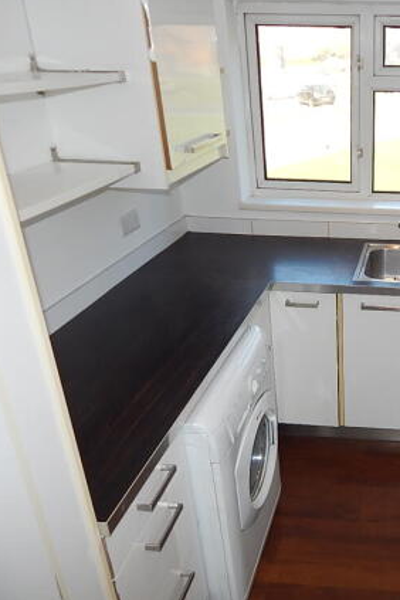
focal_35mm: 33
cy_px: 293
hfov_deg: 36.6
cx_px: 384
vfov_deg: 57.2
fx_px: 550
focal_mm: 4
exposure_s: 1/125
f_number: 3
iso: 125
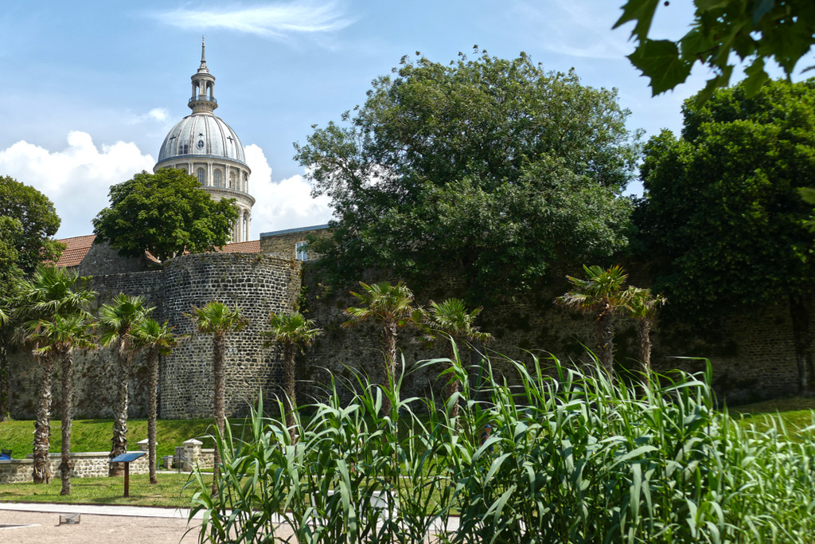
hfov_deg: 45.4
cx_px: 408
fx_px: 974
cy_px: 272
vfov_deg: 31.2
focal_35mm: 43
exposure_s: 1/1600
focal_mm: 15.5
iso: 125
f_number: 3.5
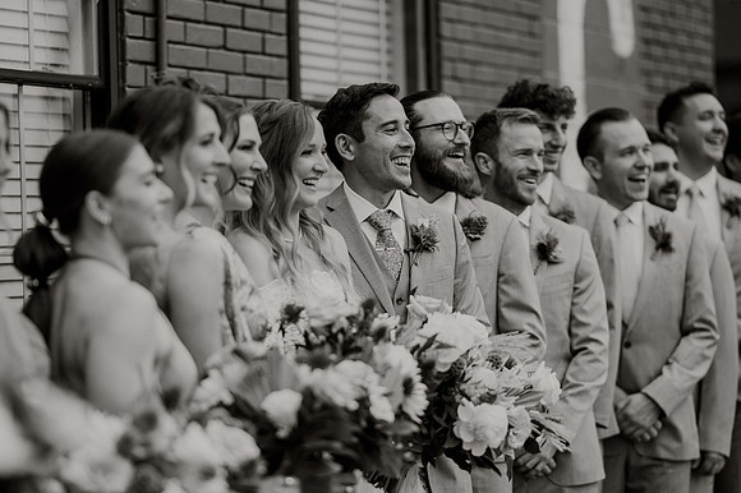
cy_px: 246
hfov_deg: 19.5
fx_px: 2160
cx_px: 370
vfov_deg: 13.0
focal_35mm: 105
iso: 125
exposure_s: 1/2000
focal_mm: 105
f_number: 2
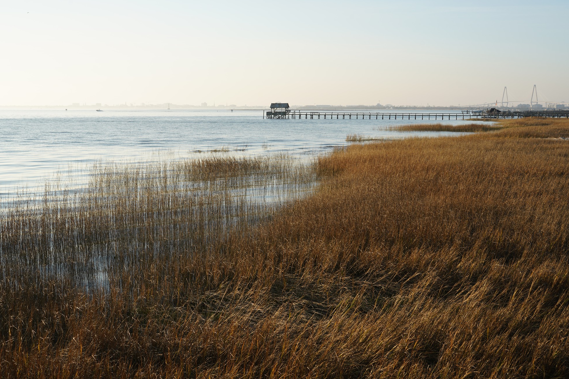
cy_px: 193
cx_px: 284
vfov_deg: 27.5
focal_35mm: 49
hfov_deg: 40.3
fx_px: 774
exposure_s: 1/100
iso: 100
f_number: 10
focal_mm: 48
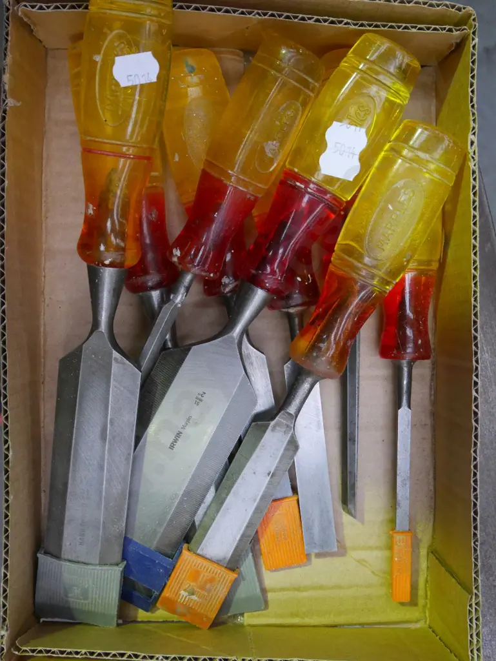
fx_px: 764
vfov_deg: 46.8
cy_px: 330
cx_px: 248
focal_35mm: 40
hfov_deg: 36.0
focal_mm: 20
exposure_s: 1/100
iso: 3200
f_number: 4.6
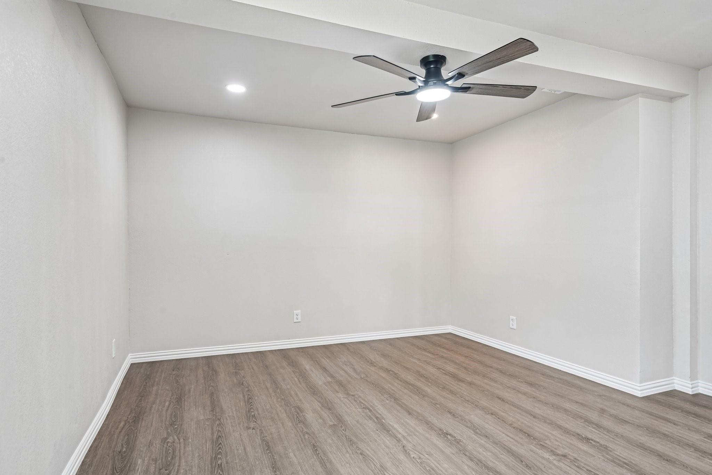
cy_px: 238
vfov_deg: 61.9
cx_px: 356
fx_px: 395
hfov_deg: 84.0
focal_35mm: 20
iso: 400
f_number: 8
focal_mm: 20
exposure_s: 1/15
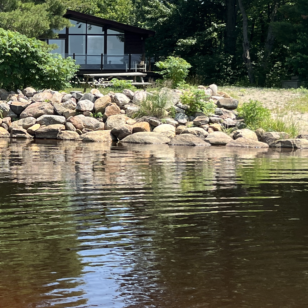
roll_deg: -2.0
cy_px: 110
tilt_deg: -0.3
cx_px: 7
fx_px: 765
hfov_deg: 22.0
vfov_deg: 22.7
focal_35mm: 76
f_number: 1.6
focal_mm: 5.1
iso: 50
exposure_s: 1/1252
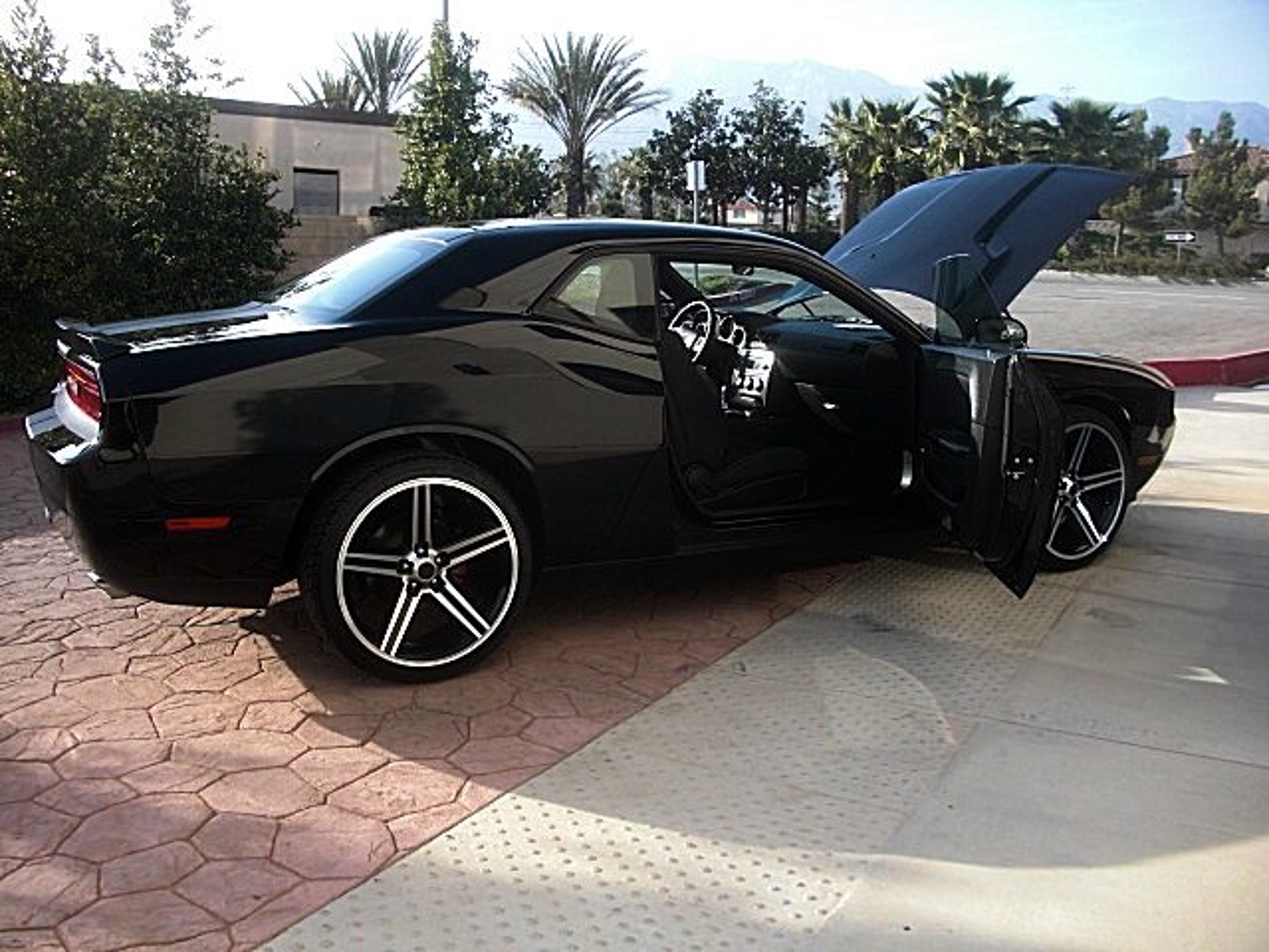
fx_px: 1320
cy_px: 476
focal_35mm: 36
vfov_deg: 39.7
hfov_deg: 51.4
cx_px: 634
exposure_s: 1/250
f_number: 2.8
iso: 50
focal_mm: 6.3
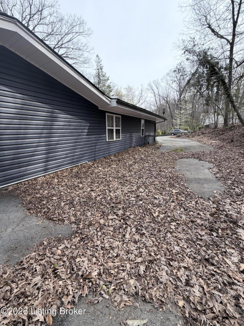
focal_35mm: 14
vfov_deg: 102.1
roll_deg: +1.0
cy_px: 163
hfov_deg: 85.7
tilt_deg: -13.7
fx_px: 132
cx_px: 122
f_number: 2.2
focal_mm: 2.22
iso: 40
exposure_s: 1/770
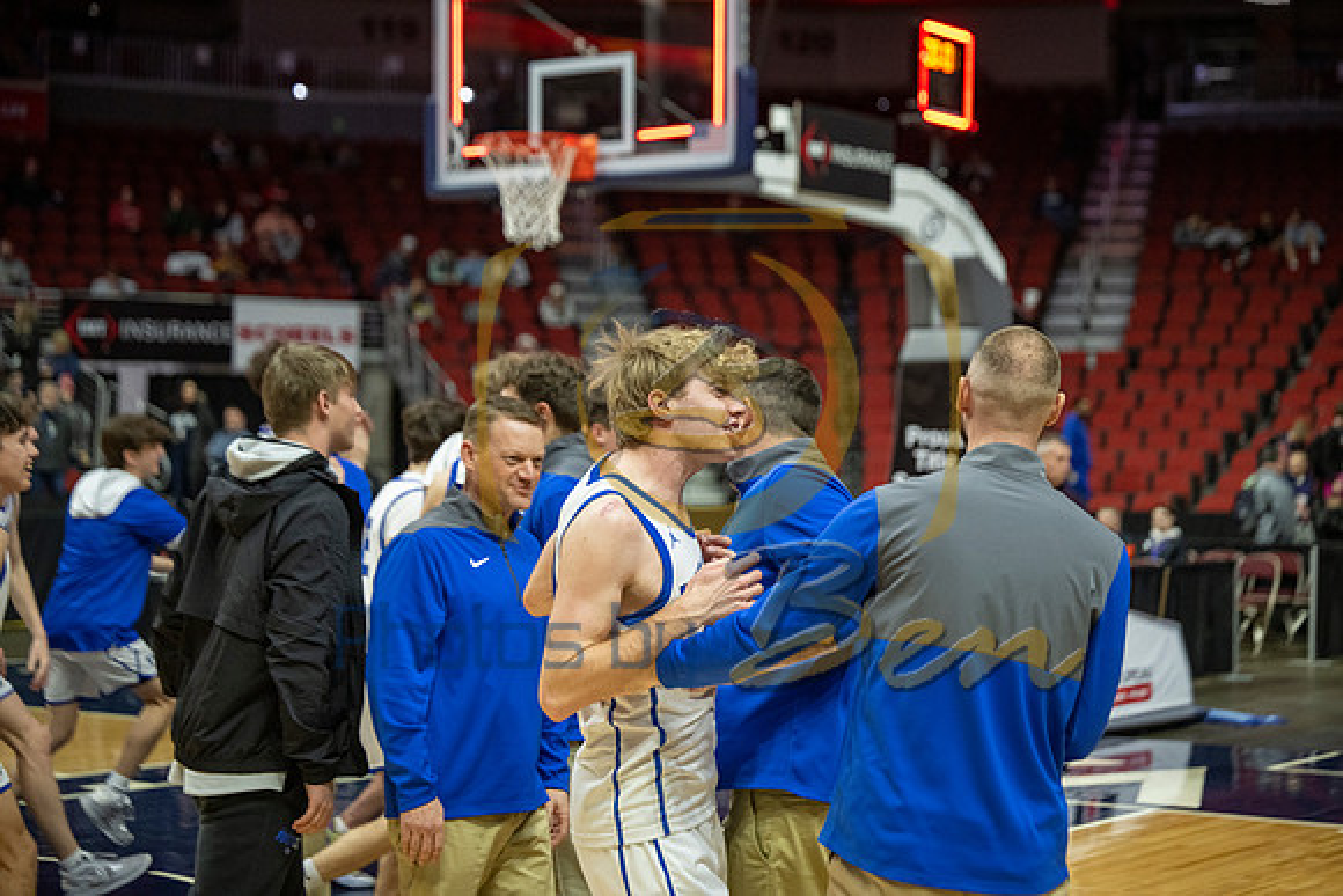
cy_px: 448
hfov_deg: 28.8
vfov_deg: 19.5
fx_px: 2612
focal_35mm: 70
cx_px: 672
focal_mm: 70
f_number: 2.8
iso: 2500
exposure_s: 1/800
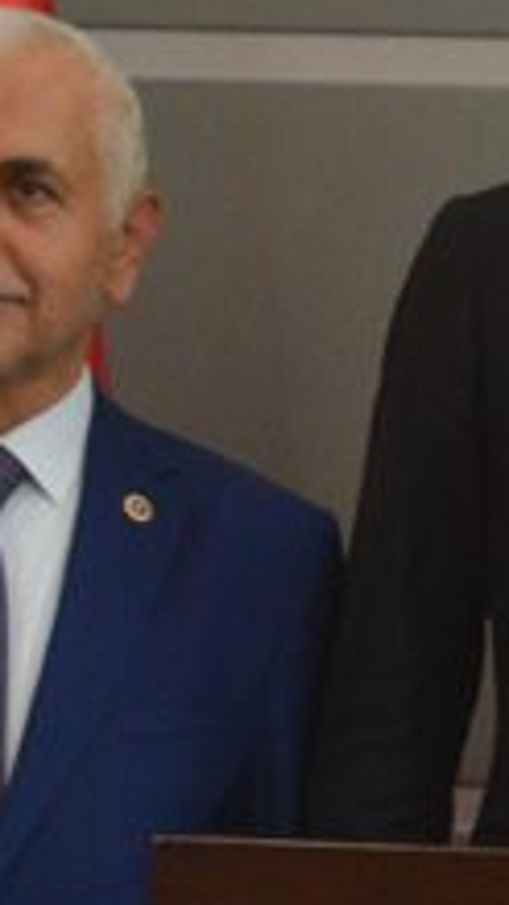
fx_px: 8960
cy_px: 979
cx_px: 898
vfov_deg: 5.8
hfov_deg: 3.2
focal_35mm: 373
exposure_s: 1/60
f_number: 4.8
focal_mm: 38
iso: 560
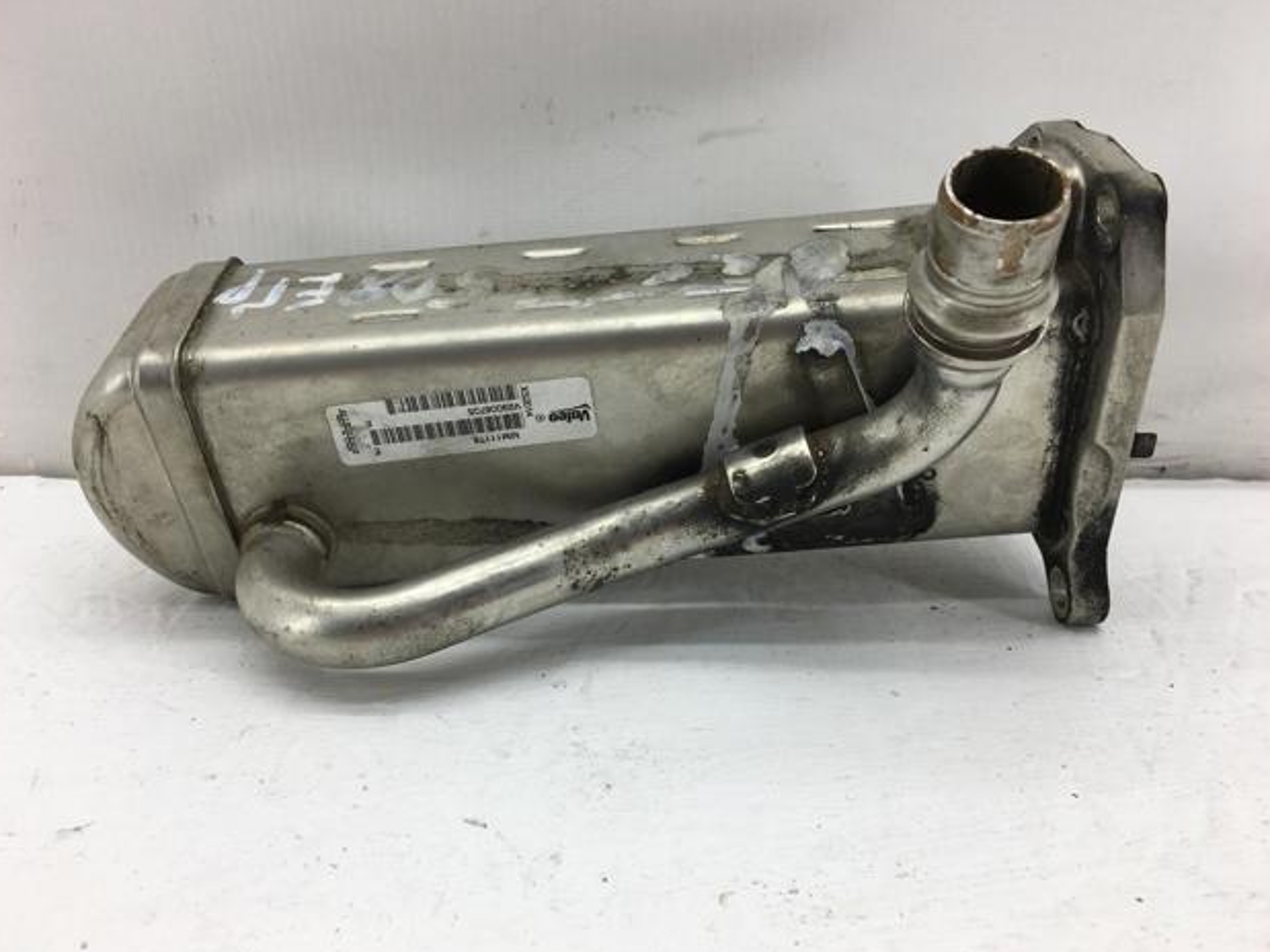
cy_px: 486
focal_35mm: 30
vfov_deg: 46.8
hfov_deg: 60.0
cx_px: 632
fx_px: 1100
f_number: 2.2
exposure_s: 1/164
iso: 25
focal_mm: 4.15
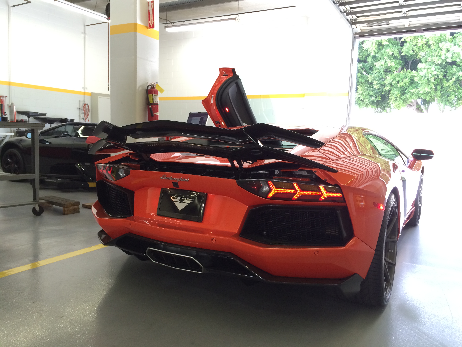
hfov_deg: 60.0
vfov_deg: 46.8
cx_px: 231
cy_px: 174
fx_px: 400
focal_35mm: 30
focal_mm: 4.12
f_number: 2.2
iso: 50
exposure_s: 1/30
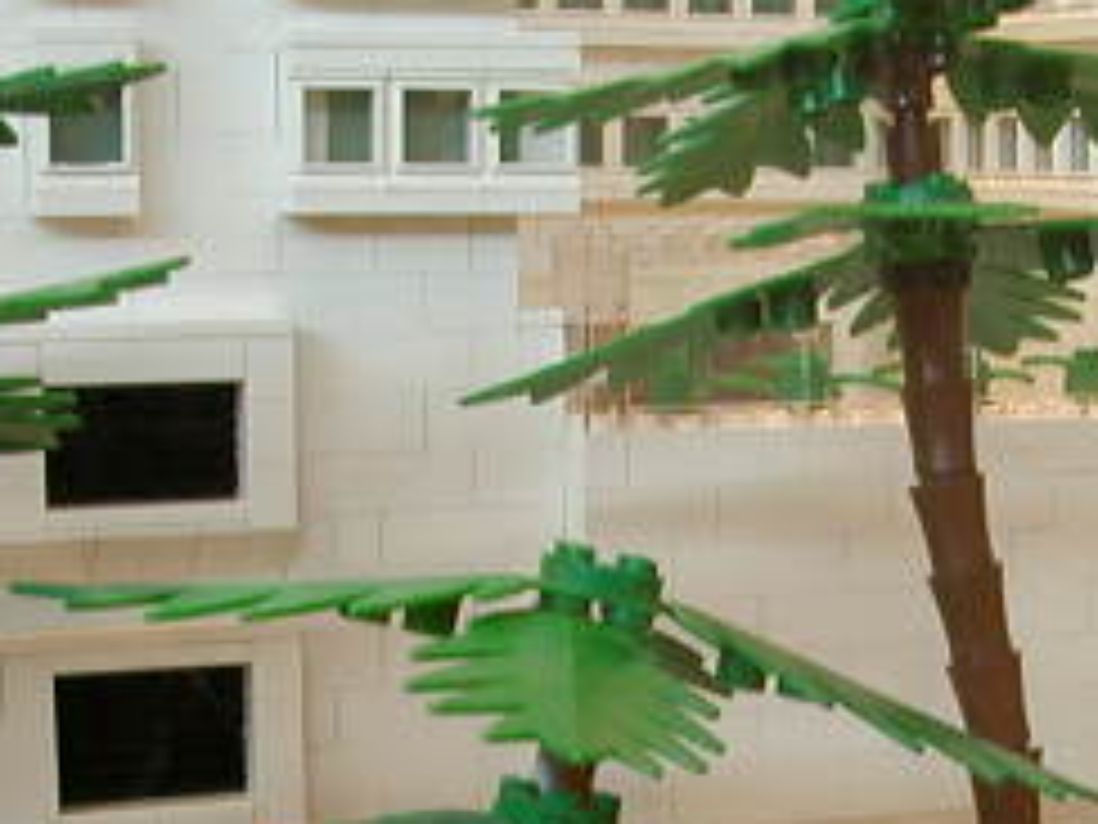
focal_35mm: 97
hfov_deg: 19.9
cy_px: 919
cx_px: 972
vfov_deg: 14.9
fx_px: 3077
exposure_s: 1/30.5
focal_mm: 5.6
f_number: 2.7
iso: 100
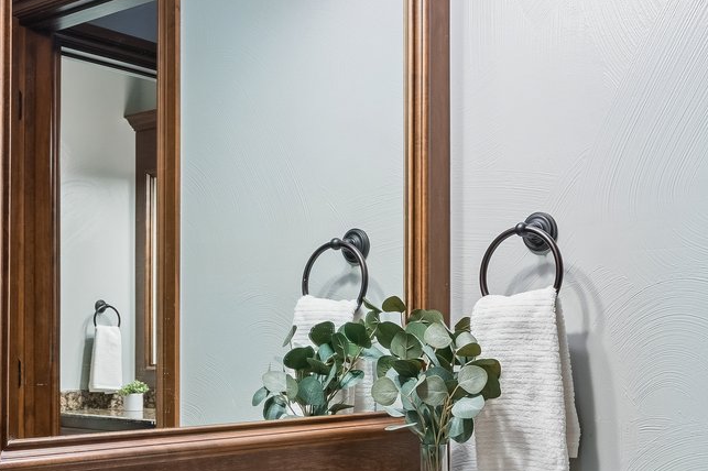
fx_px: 1002
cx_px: 417
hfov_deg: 38.8
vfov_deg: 26.3
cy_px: 321
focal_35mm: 51
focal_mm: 16
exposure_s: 1/6
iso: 200
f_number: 8
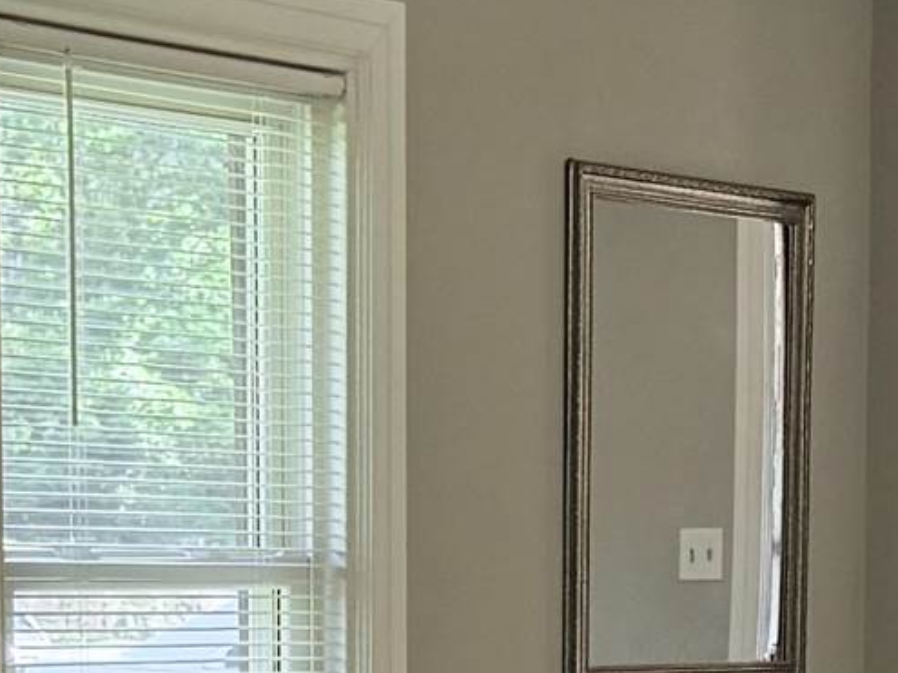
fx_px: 3864
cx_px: 611
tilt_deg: -6.9
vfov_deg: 9.6
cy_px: 1036
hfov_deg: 13.2
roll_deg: -0.3
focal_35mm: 149
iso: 200
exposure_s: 1/179
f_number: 1.78
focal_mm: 6.76
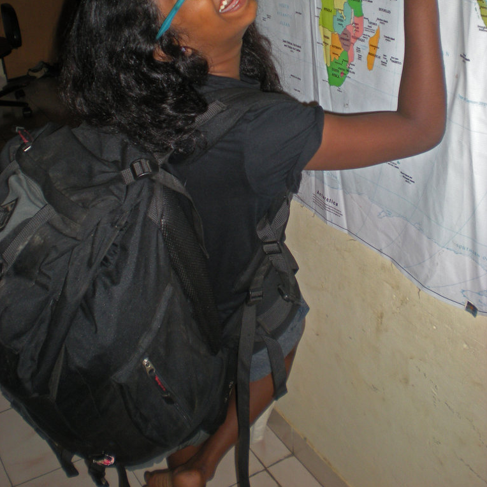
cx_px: 244
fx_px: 716
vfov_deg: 37.2
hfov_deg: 37.6
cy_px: 165
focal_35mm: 45
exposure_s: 1/60
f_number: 3.1
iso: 100
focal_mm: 6.3
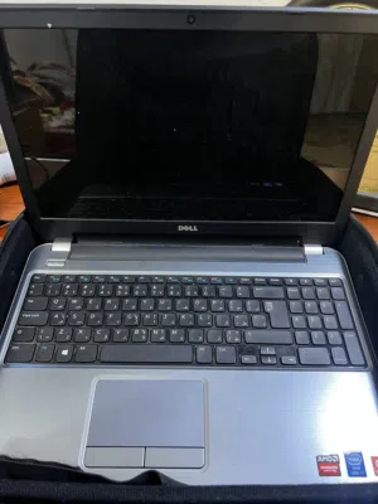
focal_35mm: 26
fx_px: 379
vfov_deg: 67.3
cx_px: 189
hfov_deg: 53.1
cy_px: 252
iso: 400
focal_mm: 5.7
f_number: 1.5
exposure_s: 1/33
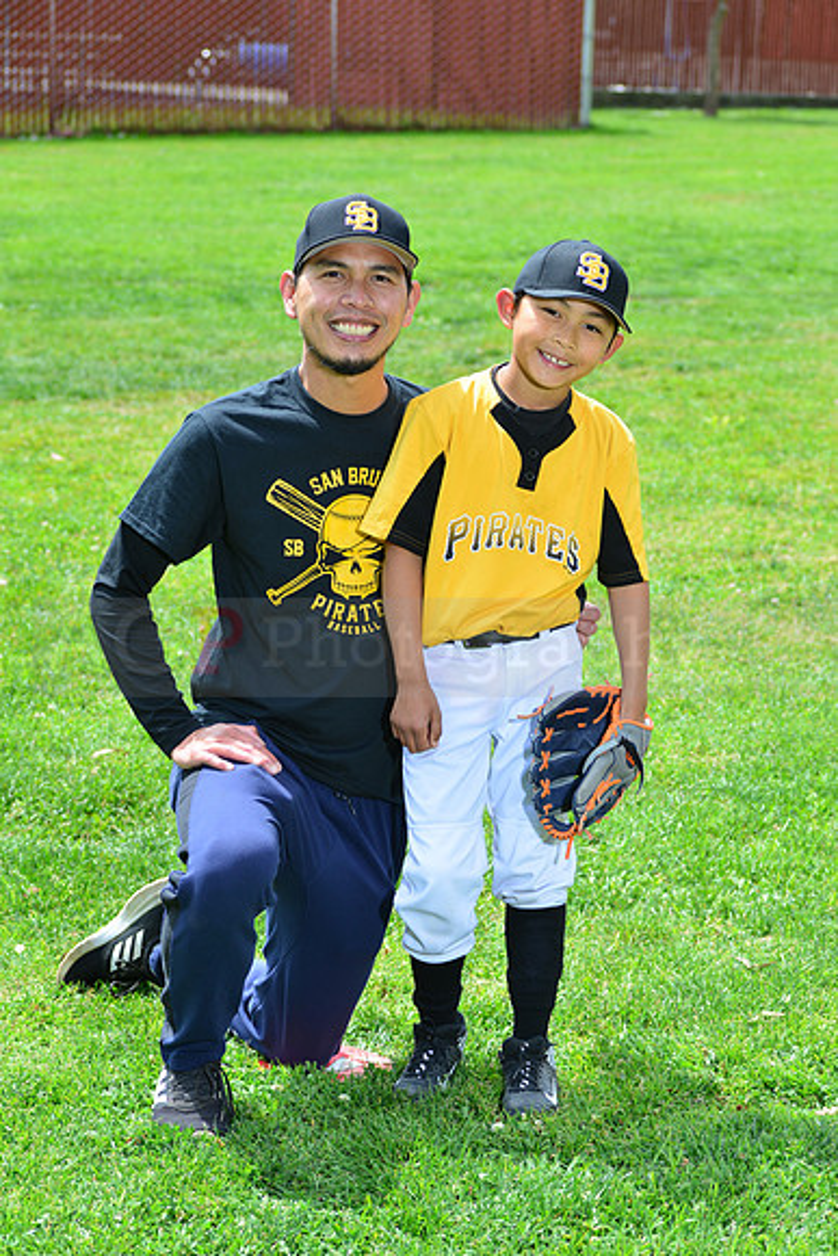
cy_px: 628
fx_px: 3315
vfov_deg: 21.5
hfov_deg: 14.4
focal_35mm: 95
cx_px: 419
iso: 200
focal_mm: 95
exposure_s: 1/200
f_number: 8
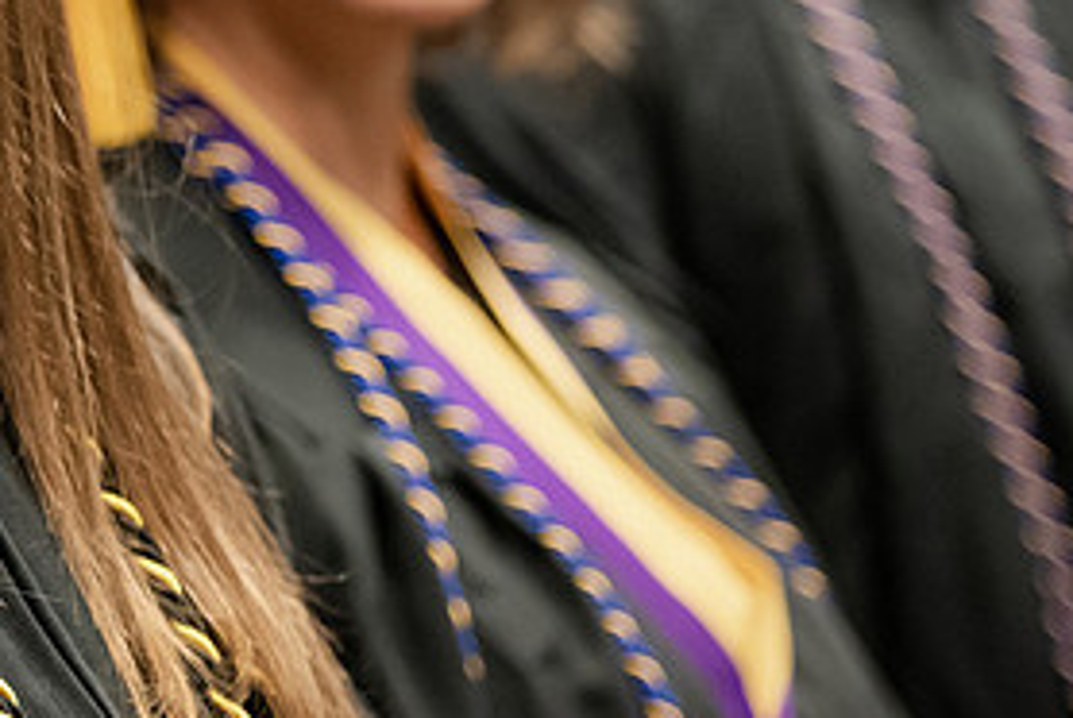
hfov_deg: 6.5
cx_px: -216
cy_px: -158
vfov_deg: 4.3
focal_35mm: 316
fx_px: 9428
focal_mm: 110
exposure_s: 1/200
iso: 3200
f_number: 3.5
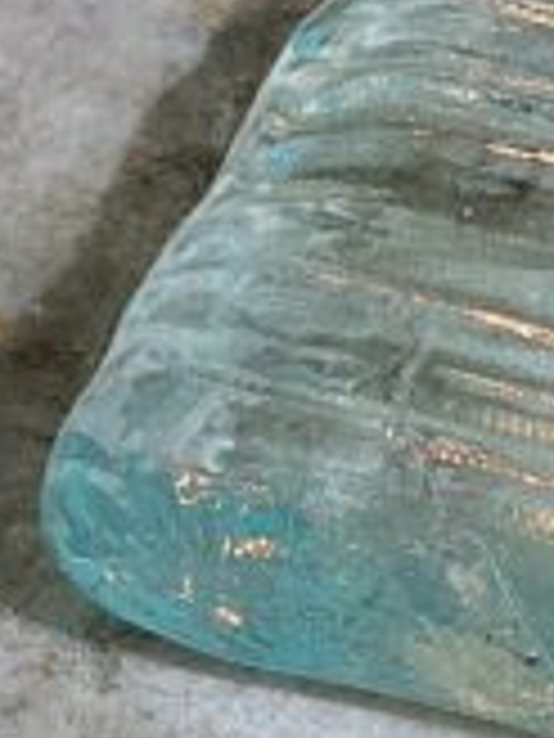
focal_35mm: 501
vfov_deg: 3.9
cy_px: 850
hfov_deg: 2.9
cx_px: 1446
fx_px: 10691
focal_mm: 38
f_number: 3.9
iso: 2000
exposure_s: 1/100
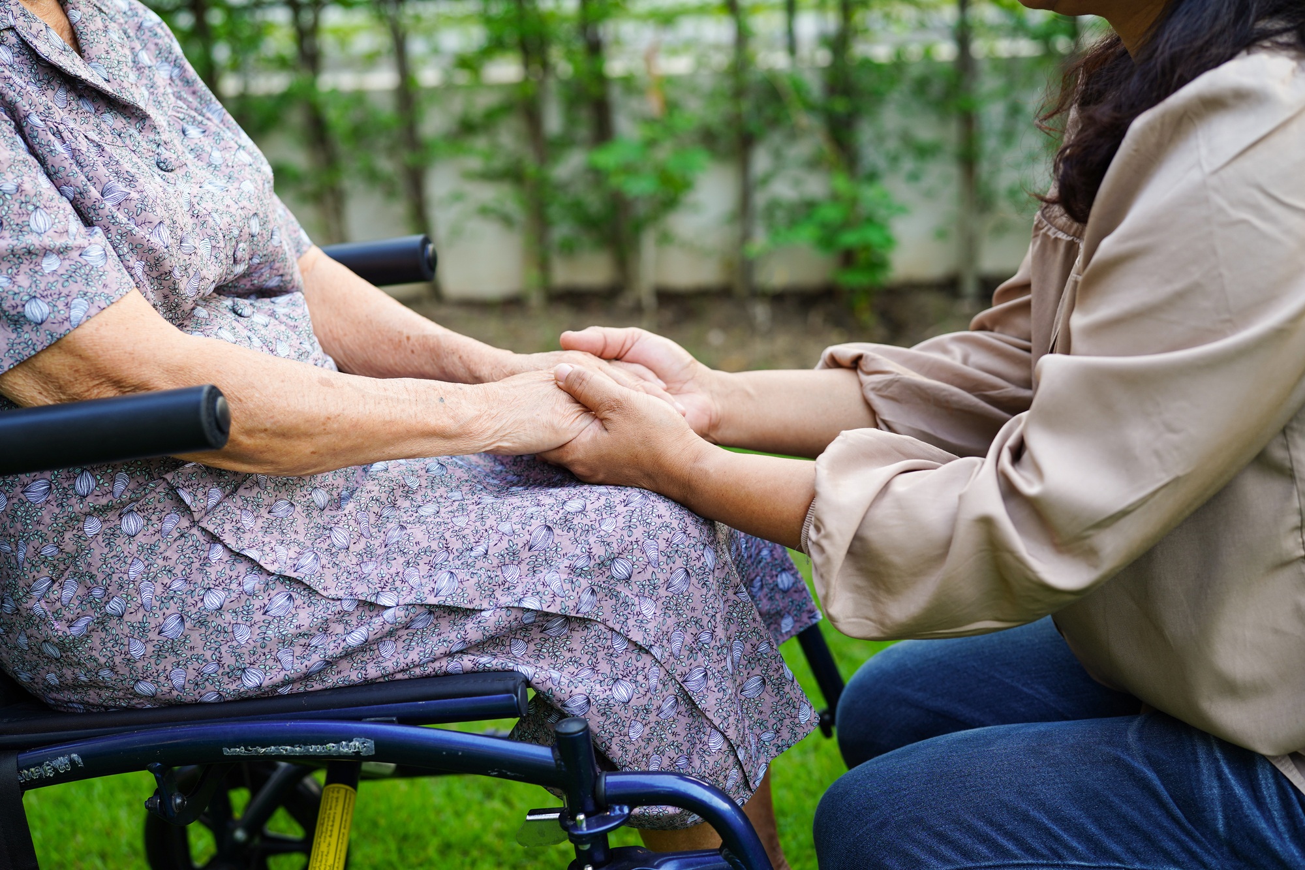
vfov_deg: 27.0
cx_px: 652
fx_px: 1812
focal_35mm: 50
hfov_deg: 39.6
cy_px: 435
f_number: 2.5
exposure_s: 1/60
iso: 125
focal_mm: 50
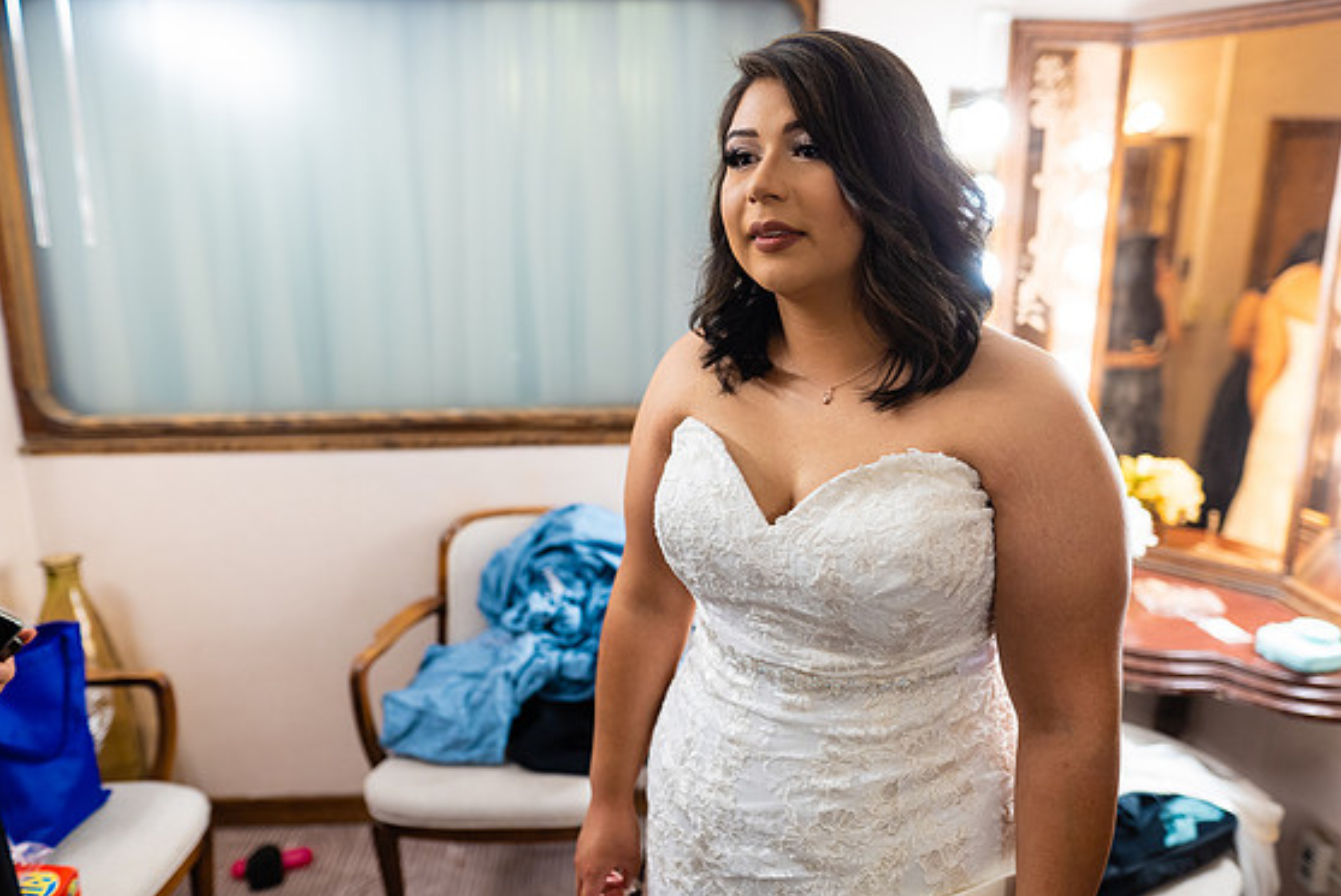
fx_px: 932
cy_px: 444
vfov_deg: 51.3
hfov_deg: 71.5
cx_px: 693
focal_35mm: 25
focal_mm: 24
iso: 500
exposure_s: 1/160
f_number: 2
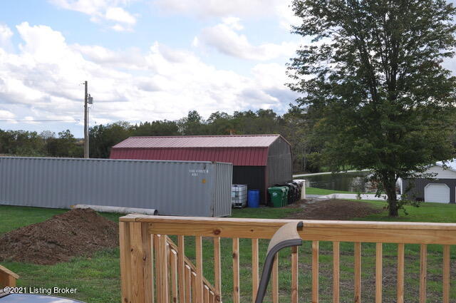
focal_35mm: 42
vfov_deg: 31.8
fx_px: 531
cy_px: 152
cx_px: 228
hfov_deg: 46.5
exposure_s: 1/200
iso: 200
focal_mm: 28
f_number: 8
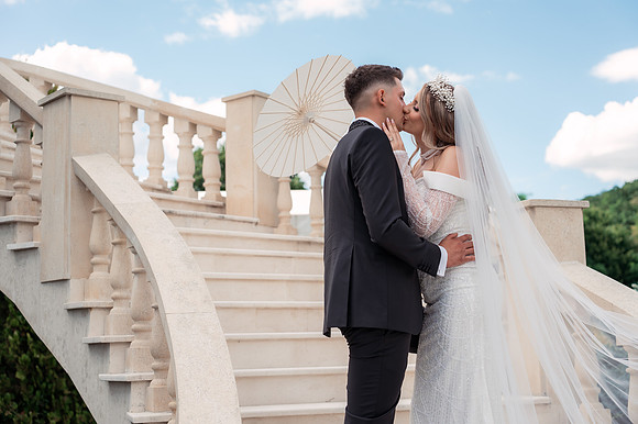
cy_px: 212
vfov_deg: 27.5
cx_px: 319
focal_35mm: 49
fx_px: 868
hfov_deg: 40.4
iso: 160
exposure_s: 1/640
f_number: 3.2
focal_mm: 49
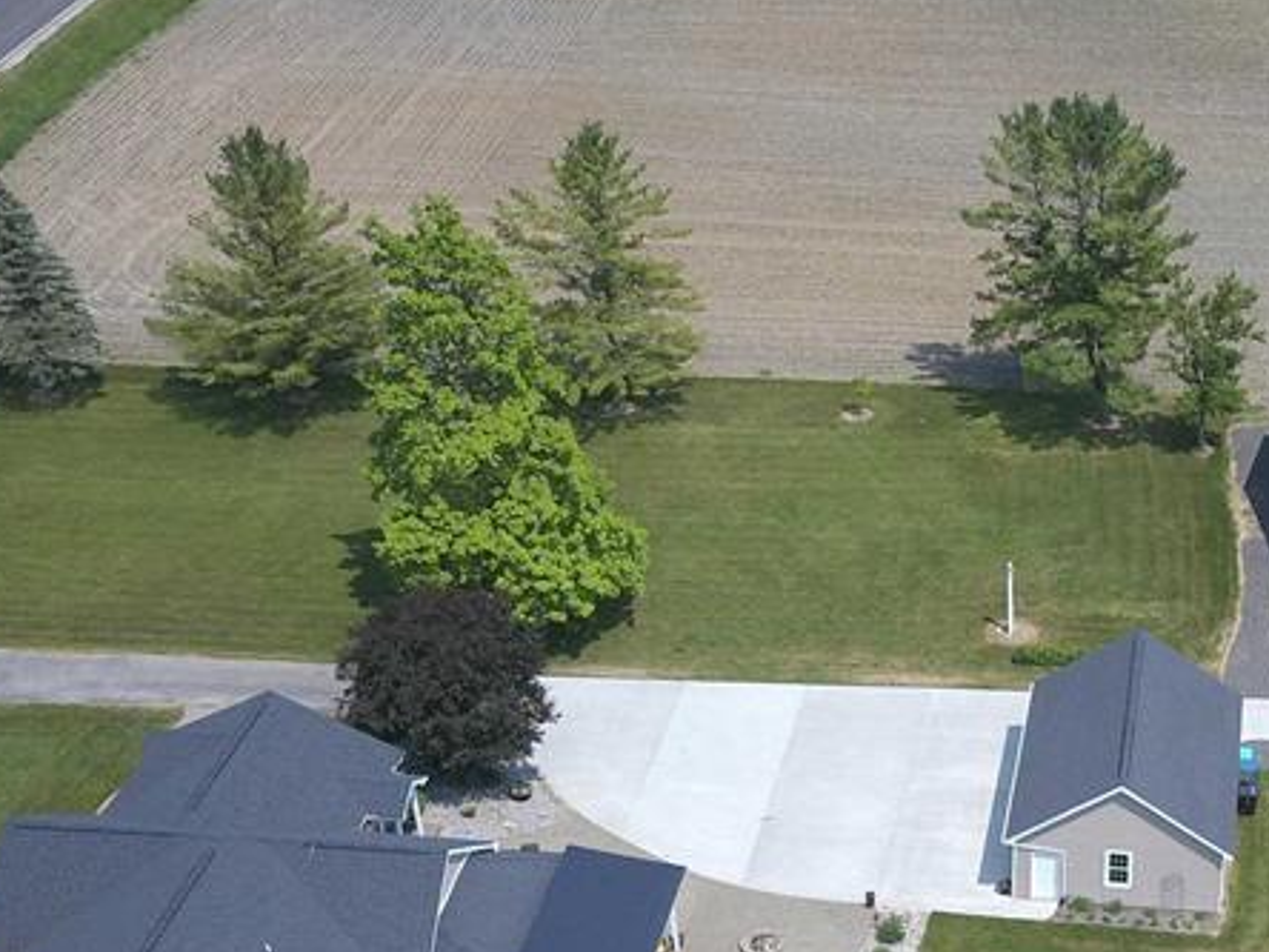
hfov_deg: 30.7
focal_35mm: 60
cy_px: 938
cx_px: 1149
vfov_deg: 23.5
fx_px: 2200
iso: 100
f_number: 2.2
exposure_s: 1/1600
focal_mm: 4.73
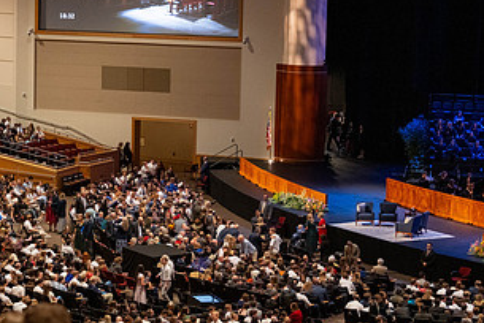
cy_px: 145
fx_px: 1790
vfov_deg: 10.3
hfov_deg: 15.2
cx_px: 25
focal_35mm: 133
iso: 2000
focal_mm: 70
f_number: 2.8
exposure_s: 1/125
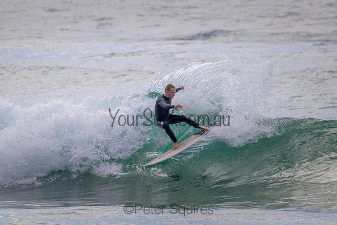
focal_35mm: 800
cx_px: 168
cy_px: 112
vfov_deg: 1.7
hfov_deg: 2.6
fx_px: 7490
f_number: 11
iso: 1000
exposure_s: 1/2000
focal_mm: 800
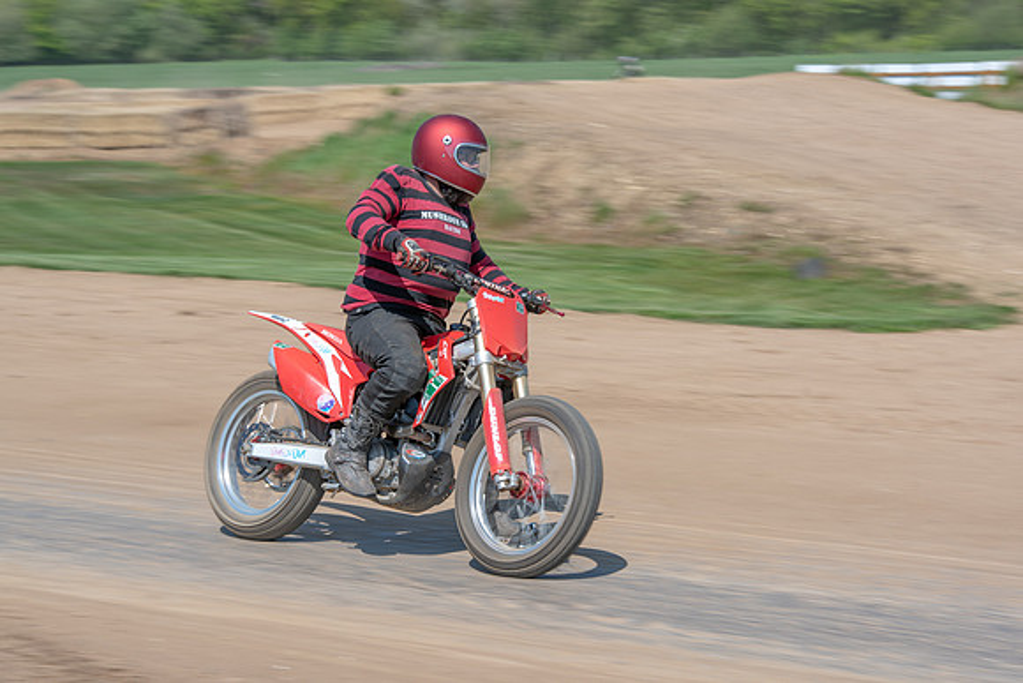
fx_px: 2984
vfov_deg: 13.0
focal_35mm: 105
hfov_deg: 19.5
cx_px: 512
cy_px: 342
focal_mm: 105
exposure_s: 1/160
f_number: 8
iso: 100
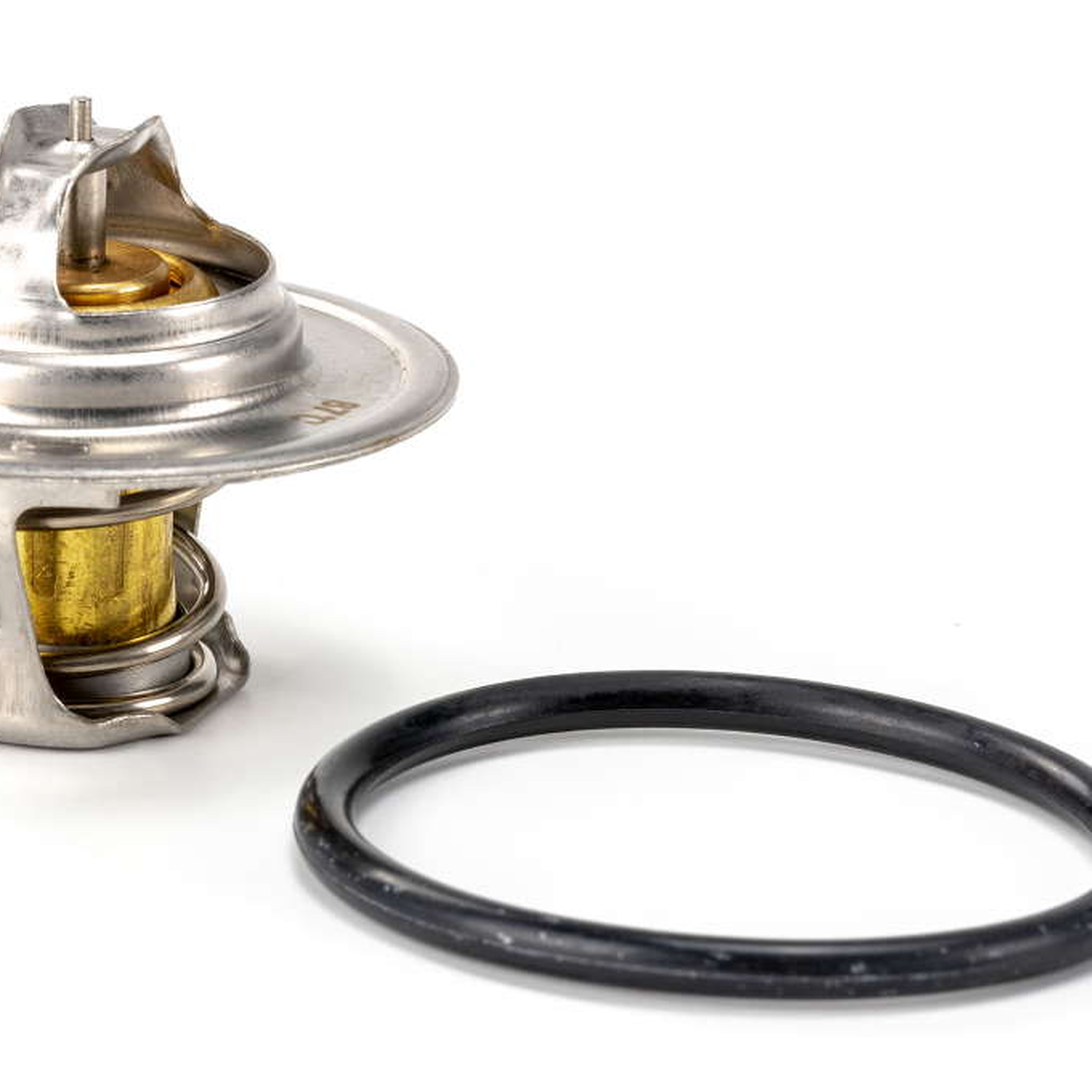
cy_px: 541
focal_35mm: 189
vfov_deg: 9.3
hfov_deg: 9.2
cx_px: 286
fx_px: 6745
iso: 100
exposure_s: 1/6
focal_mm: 105
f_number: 27
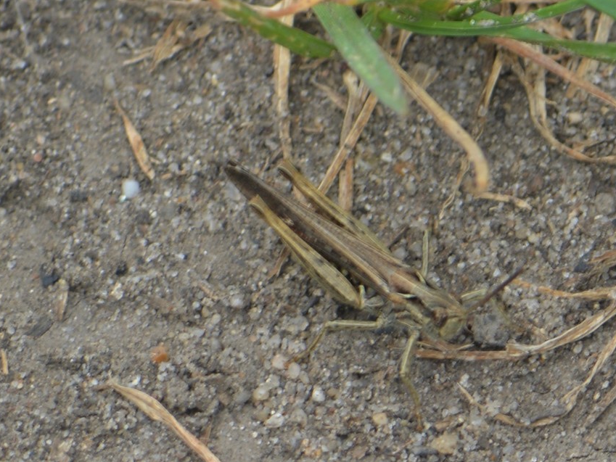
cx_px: 306
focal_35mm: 326
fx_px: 5802
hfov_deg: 6.1
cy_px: 231
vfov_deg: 4.6
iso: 100
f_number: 8
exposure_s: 1/160
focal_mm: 200
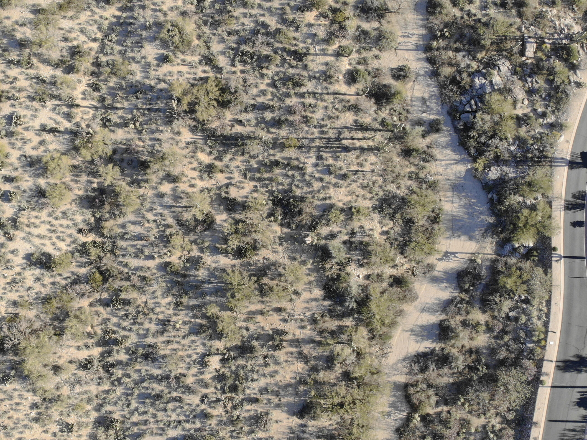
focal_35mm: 34
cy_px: 251
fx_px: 576
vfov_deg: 41.7
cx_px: 215
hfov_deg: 53.3
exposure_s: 1/350
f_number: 2.8
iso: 100
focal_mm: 4.5
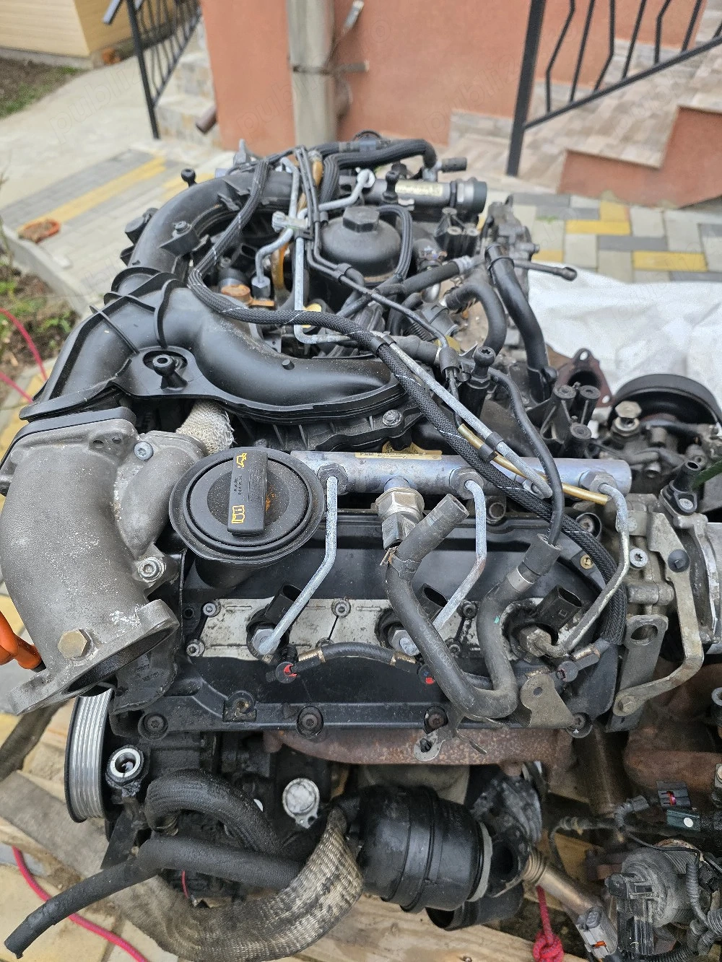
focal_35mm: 23
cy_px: 481
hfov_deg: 58.9
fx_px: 640
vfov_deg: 73.9
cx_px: 361
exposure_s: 1/182
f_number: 1.7
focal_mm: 6.3
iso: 160
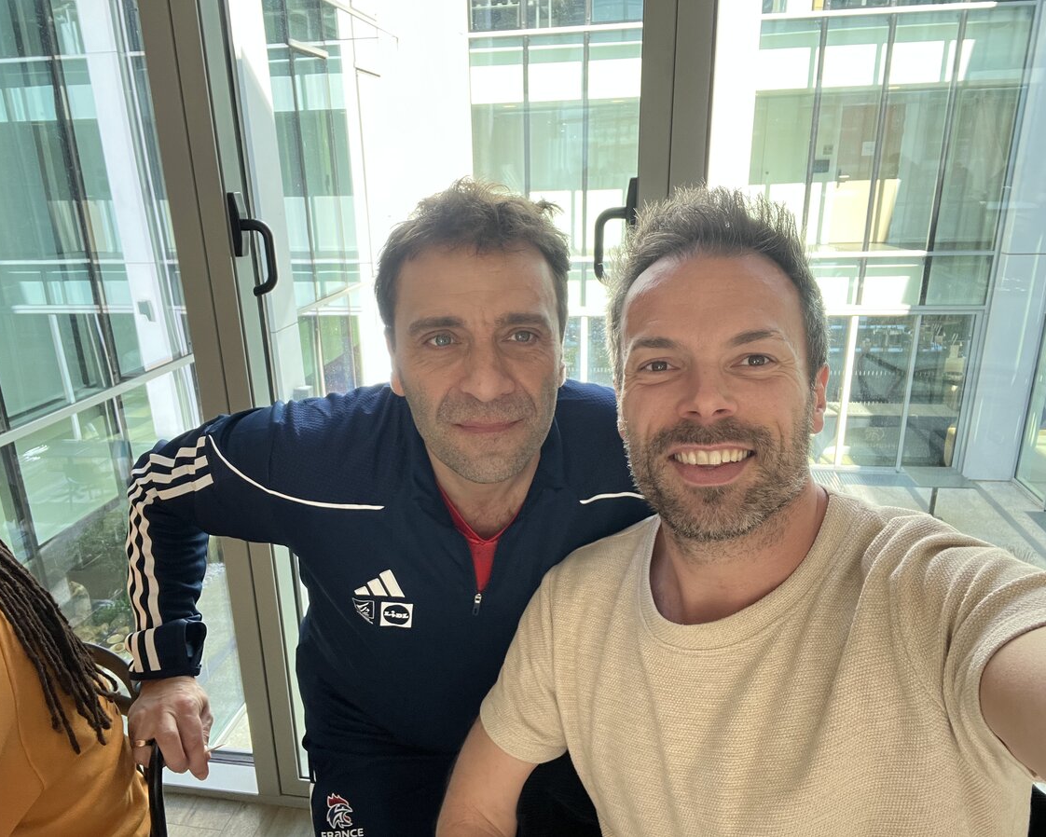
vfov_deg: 58.8
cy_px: 418
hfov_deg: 70.2
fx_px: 743
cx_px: 502
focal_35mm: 24
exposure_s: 1/99
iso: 100
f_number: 2.2
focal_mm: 2.71
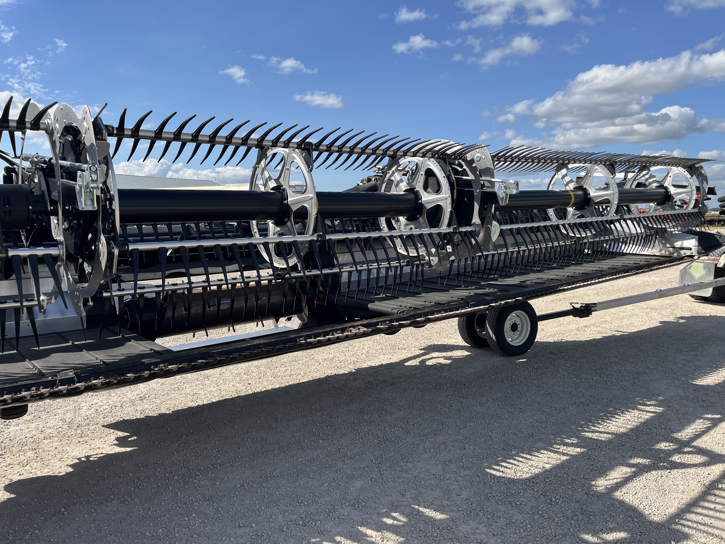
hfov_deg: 67.3
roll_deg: -0.2
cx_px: 362
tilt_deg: -4.0
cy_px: 272
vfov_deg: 53.1
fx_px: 545
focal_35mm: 26
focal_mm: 5.1
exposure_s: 1/2967
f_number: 1.6
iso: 50
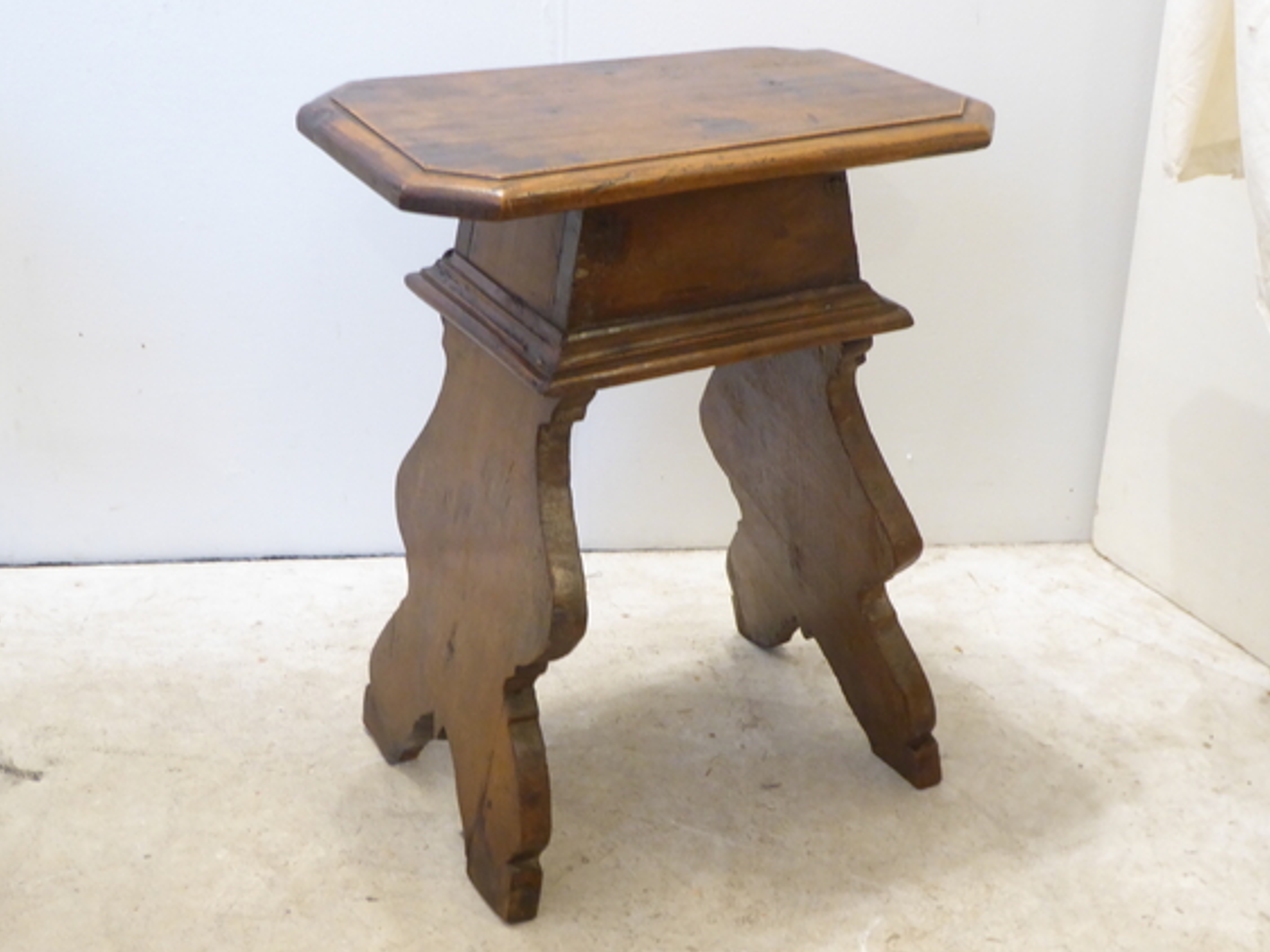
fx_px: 1797
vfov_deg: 29.7
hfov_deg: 38.9
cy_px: 478
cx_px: 641
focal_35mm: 49
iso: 400
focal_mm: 7.8
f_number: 3.9
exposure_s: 1/4
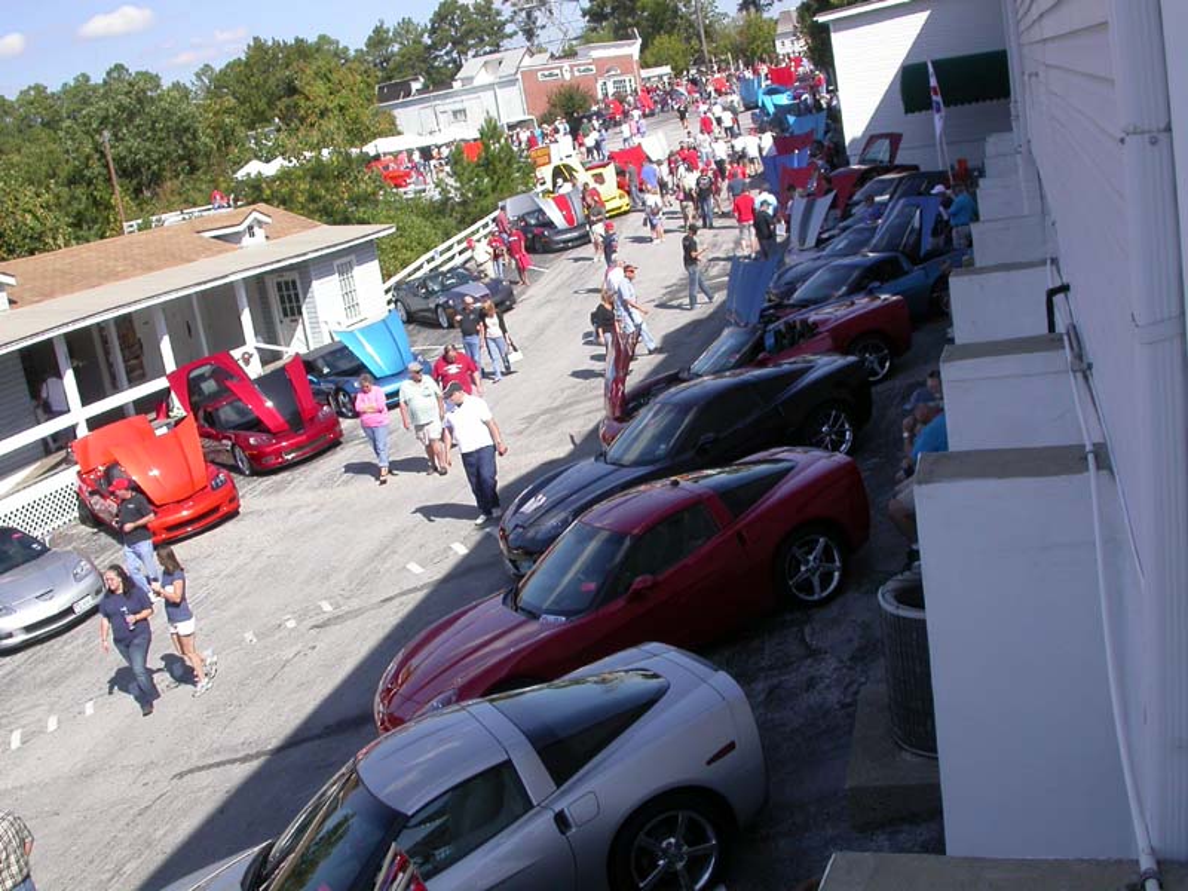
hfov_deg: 49.0
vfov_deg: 37.7
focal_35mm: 38
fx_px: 1304
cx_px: 594
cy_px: 446
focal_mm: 7.85
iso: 100
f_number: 6.7
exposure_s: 1/298
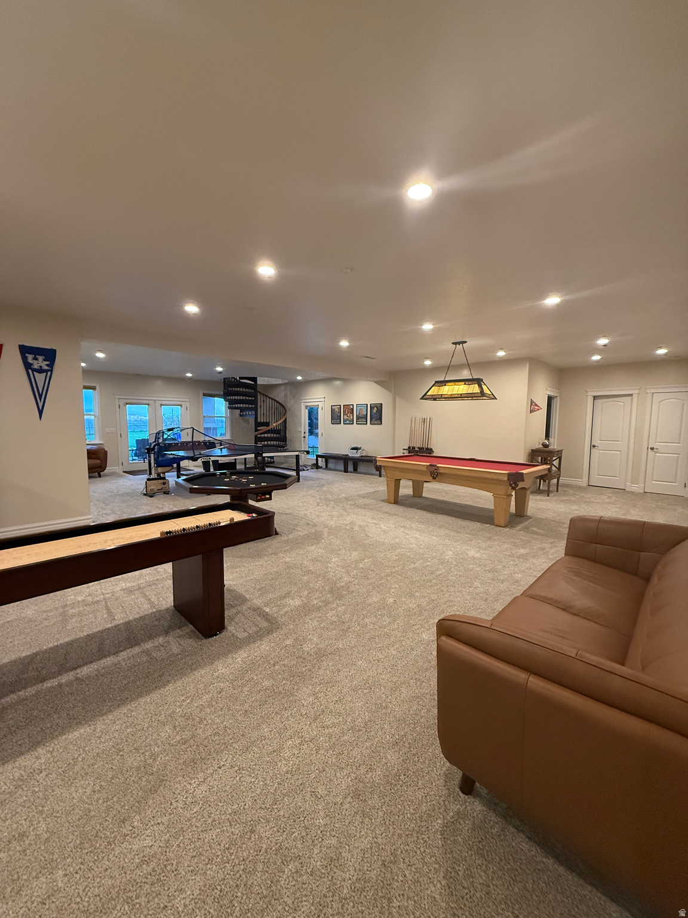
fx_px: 371
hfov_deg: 85.7
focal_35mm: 14
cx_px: 344
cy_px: 459
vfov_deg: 102.1
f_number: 2.2
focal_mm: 2.22
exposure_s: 1/120
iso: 500
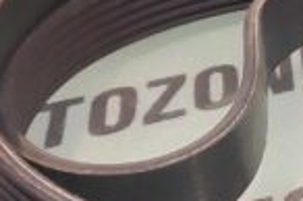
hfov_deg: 21.1
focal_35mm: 93
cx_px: 315
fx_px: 782
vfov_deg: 14.6
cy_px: 156
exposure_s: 1/33
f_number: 1.79
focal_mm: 4.74
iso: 191
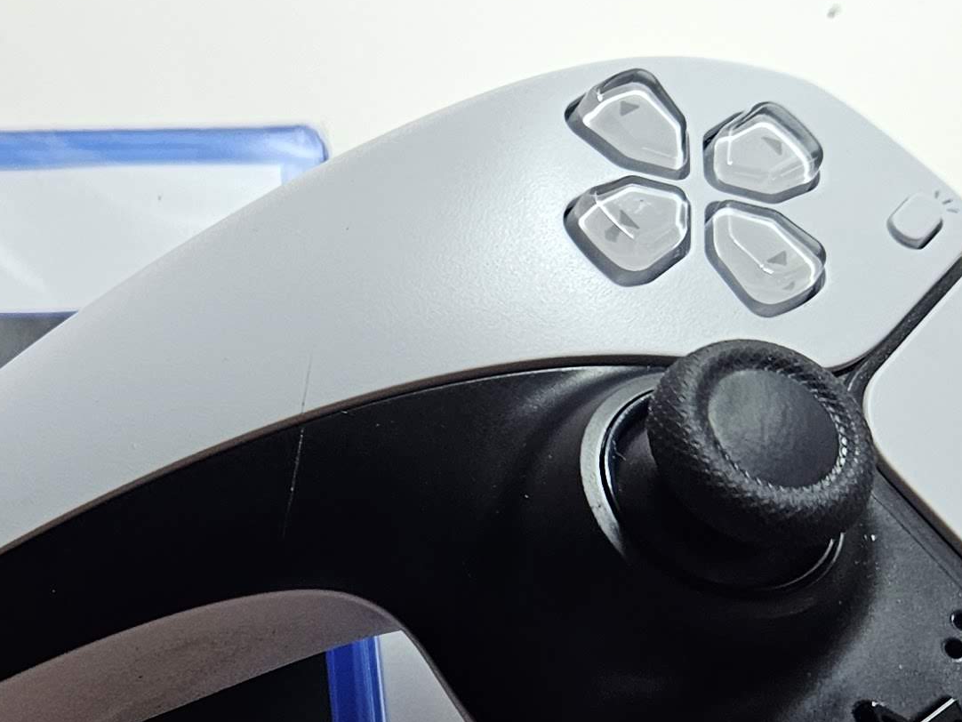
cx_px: 107
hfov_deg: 22.5
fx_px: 2363
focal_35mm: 85
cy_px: 979
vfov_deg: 16.3
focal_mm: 5.4
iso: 160
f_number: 1.8
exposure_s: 1/180
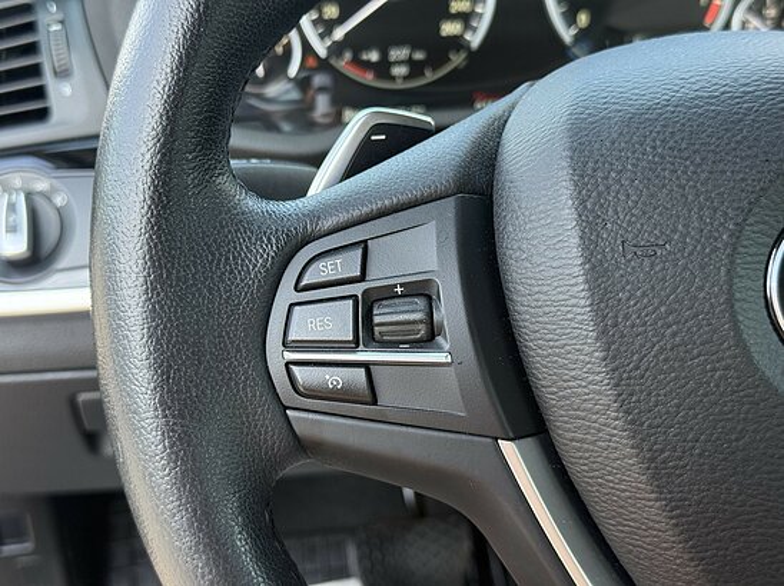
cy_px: 293
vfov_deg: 30.2
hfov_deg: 39.7
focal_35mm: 48
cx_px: 392
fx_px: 1086
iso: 125
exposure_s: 1/186
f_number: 1.78
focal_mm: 6.76
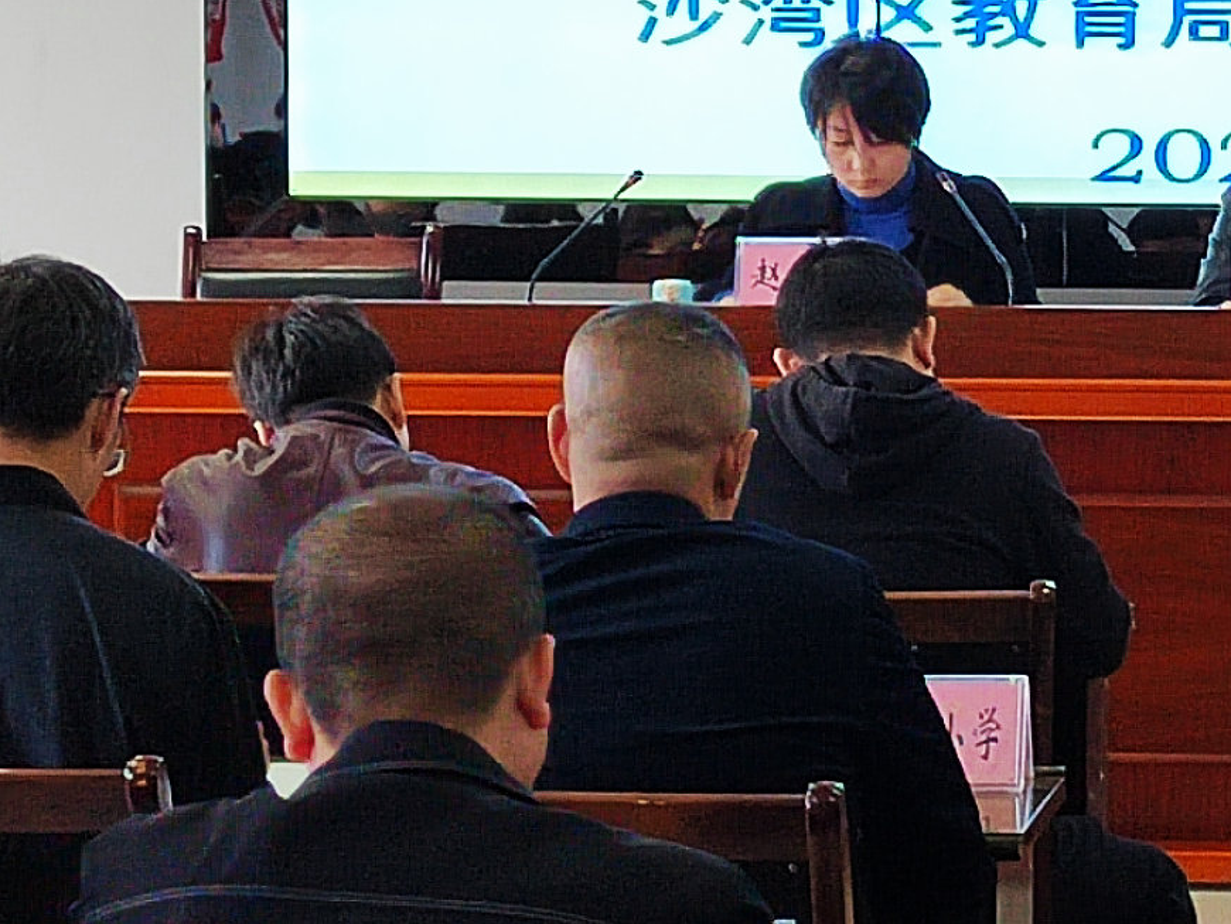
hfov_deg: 13.2
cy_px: 313
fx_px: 5265
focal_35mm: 148
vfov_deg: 10.0
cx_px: 1221
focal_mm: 5.52
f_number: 1.9
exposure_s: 1/100
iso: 609
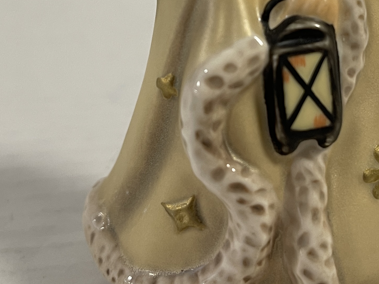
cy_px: 20
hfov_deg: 27.7
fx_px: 766
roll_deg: -3.3
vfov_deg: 20.5
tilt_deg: -16.2
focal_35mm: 70
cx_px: 239
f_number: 1.6
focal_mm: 5.1
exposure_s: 1/50
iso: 80
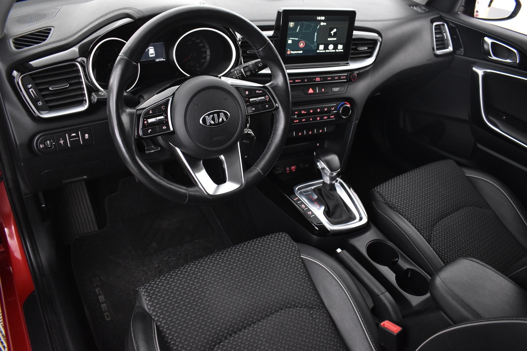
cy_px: 176
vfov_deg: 47.9
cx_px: 264
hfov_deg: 67.4
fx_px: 395
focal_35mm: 27
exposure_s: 1/25
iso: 3200
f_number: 3.5
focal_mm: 18
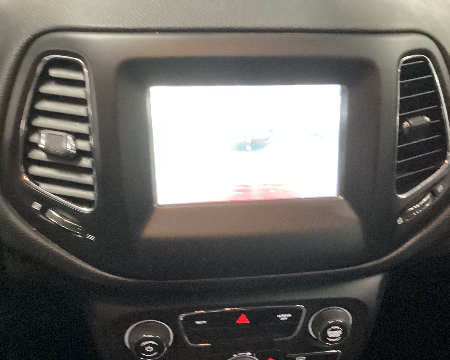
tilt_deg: -32.4
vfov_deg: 36.3
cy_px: 217
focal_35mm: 41
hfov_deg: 44.7
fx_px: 546
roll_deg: -3.2
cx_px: 258
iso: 640
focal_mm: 3.3
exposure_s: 1/25
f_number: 2.4
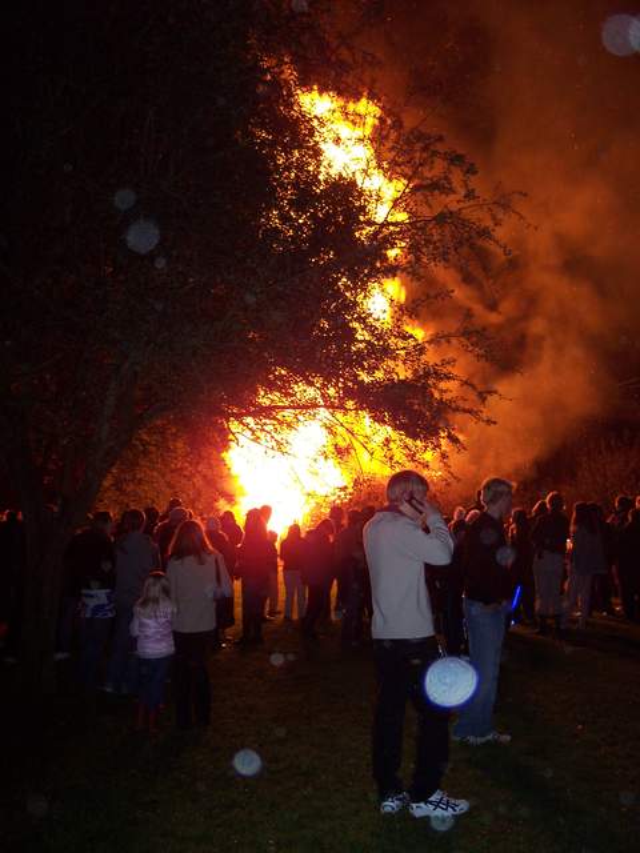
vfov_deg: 49.0
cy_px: 426
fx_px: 937
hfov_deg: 37.7
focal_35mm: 38
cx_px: 320
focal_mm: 8
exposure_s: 1/30
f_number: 2.8
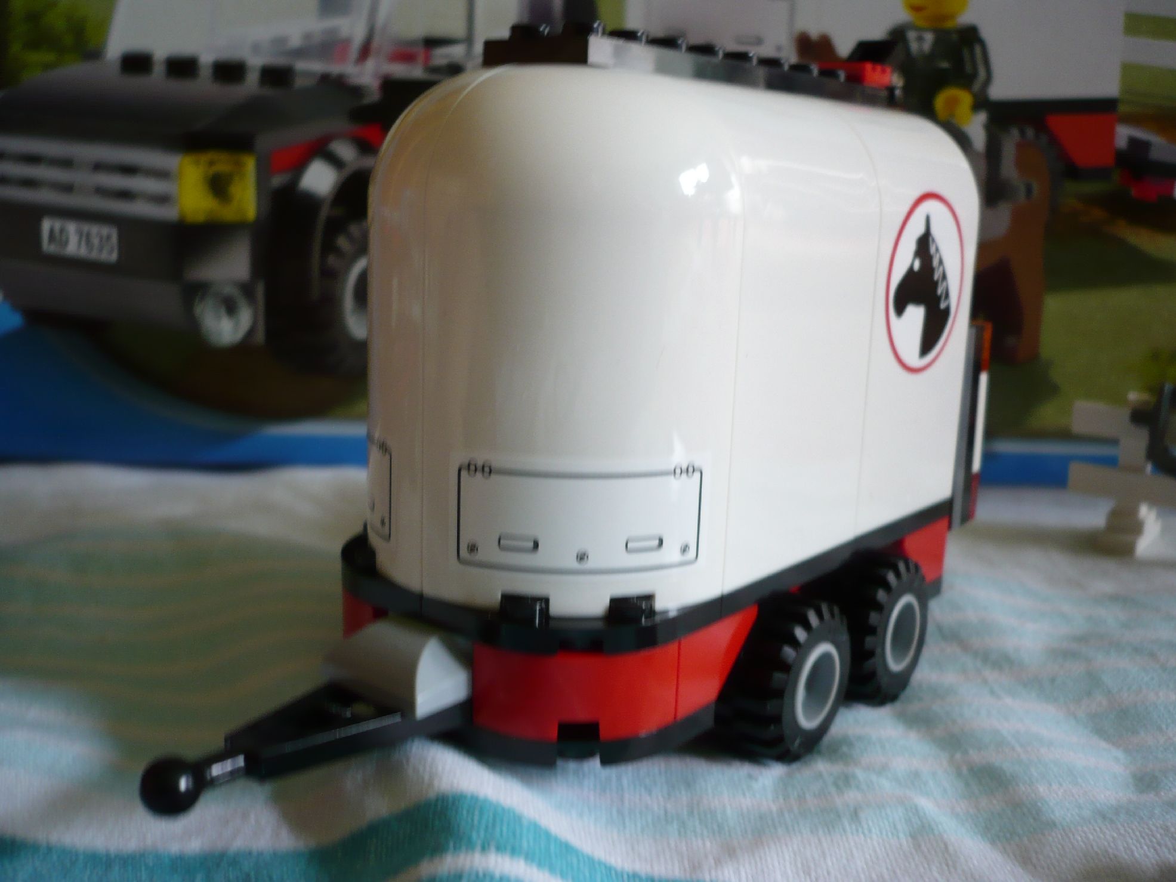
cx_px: 588
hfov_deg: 52.6
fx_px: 1189
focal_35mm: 35
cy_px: 441
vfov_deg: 40.7
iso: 100
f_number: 2.8
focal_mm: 5.8
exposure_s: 1/40
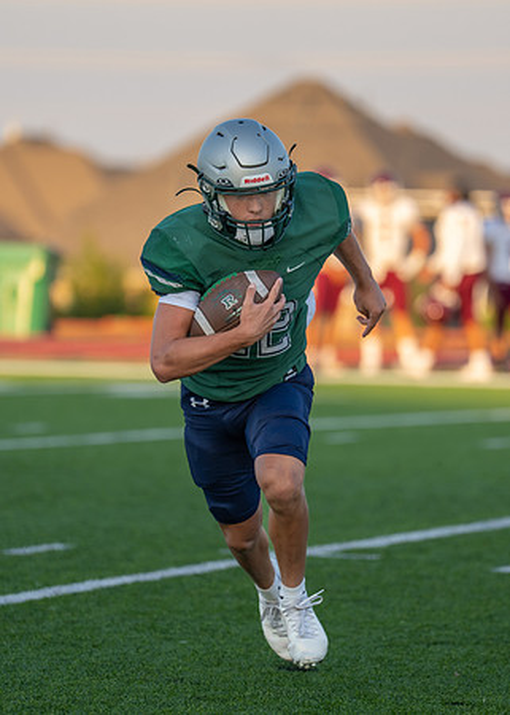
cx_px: 280
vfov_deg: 6.1
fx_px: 6733
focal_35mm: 332
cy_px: 339
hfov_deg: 4.3
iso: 320
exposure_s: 1/1250
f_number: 2.8
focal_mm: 185
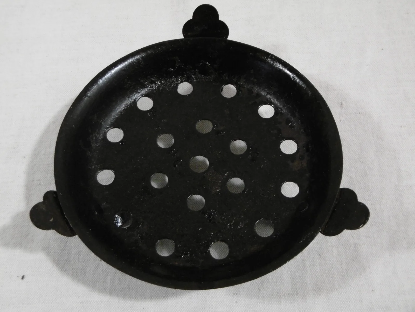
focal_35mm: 43
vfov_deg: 33.6
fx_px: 516
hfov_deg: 43.9
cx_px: 208
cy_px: 156
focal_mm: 7.7
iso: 400
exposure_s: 1/25
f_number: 3.8
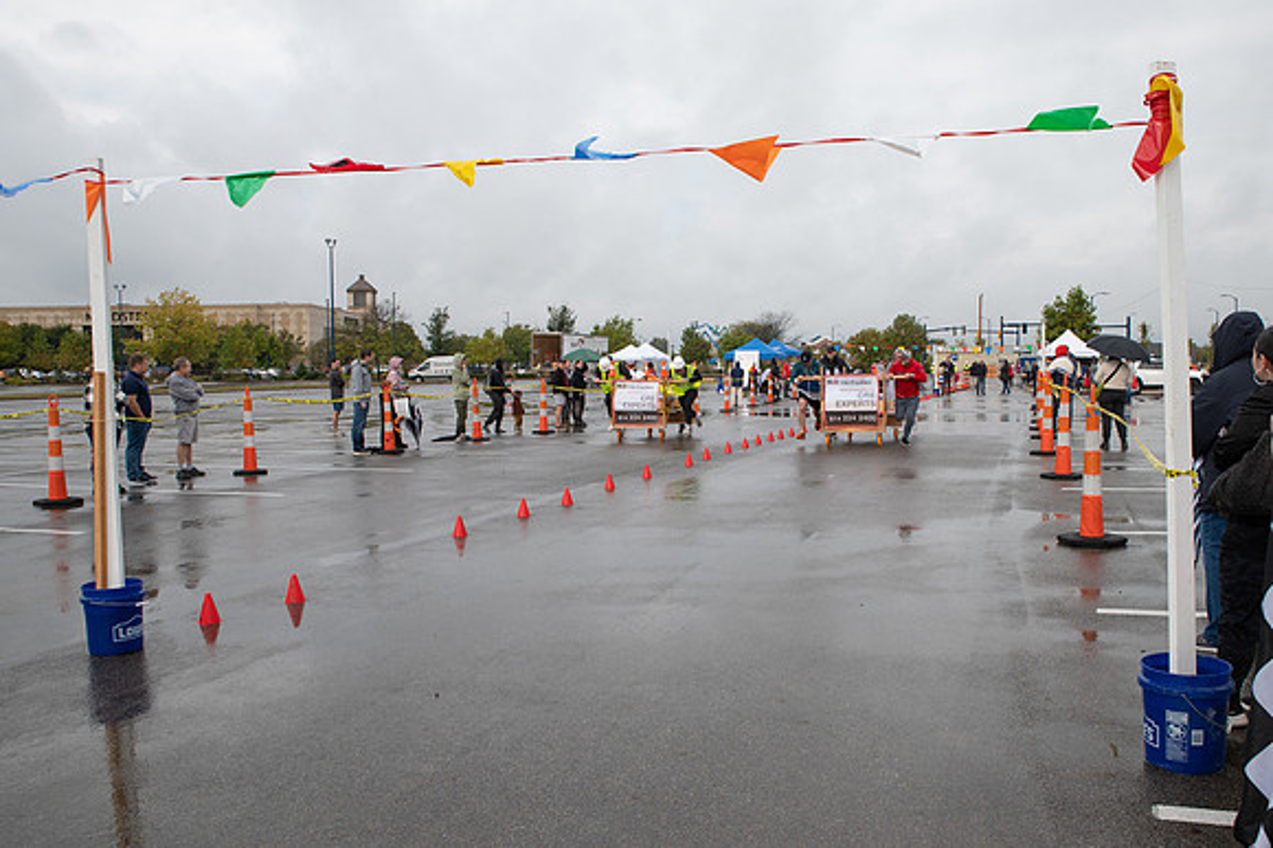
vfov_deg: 45.2
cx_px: 678
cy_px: 432
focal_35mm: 29
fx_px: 1016
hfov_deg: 64.1
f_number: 7.1
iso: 400
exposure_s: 1/500
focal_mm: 24
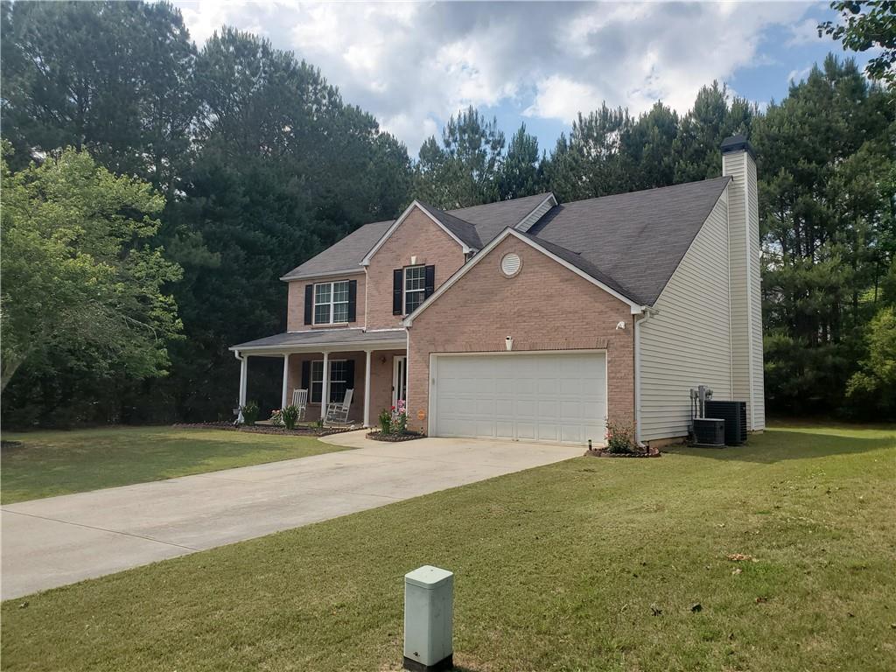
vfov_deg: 53.1
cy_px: 336
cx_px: 448
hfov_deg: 67.3
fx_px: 673
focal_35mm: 26
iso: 50
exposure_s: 1/1252
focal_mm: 4.3
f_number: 2.4
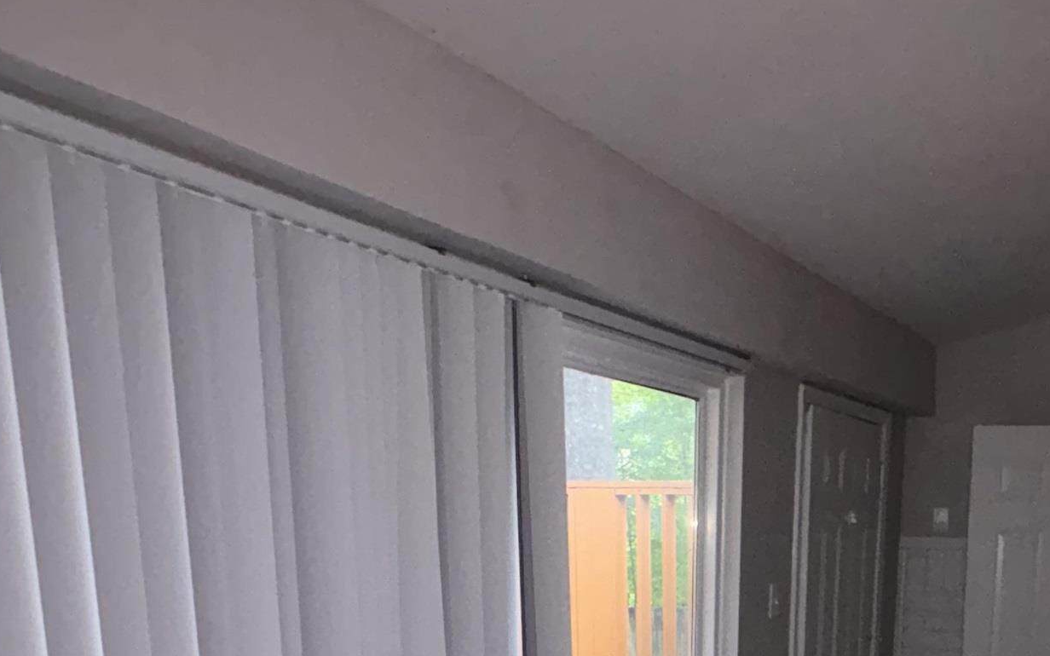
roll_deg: -0.4
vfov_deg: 30.3
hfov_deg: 51.1
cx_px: 752
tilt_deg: -11.0
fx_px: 1059
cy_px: 745
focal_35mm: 37
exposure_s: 1/40
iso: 160
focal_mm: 2.22
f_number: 2.2
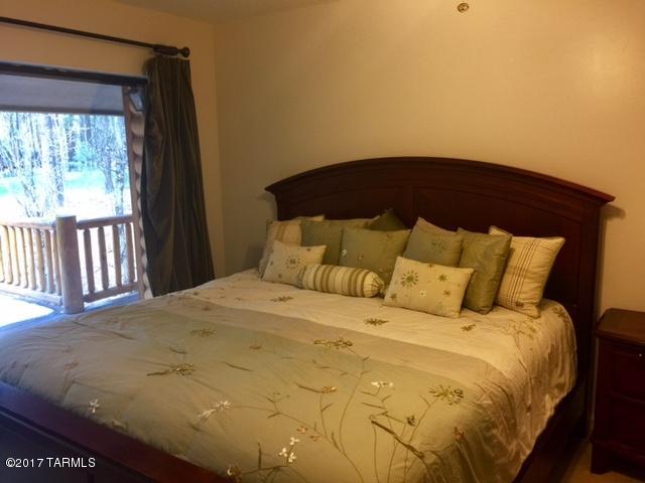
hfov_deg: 61.7
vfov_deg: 48.2
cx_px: 322
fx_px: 540
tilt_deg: -9.7
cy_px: 242
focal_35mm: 29
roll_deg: +2.0
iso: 40
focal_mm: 4.15
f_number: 2.2
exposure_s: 1/15
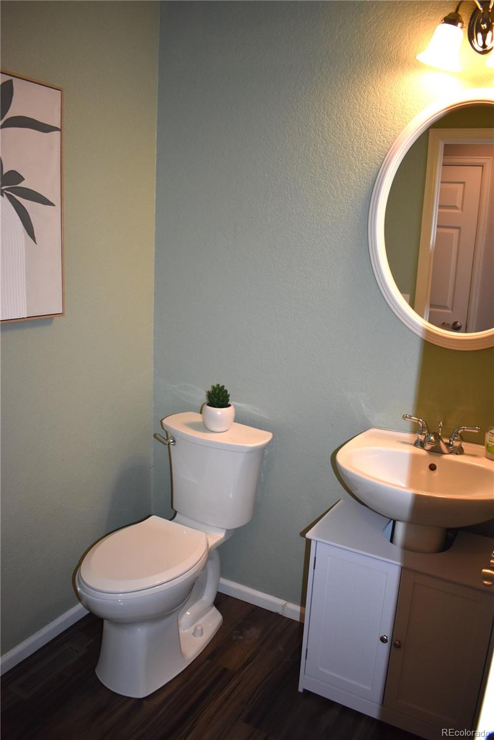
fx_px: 556
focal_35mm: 27
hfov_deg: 47.9
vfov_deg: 67.4
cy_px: 370
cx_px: 247
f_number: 3.5
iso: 800
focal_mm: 18
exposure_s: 1/160
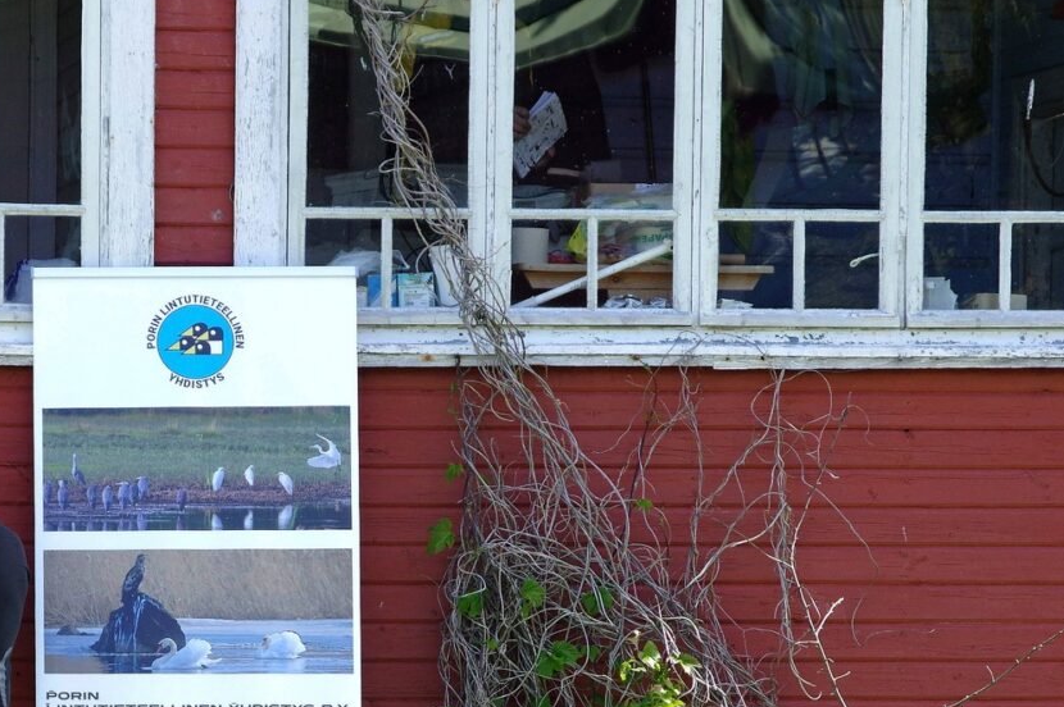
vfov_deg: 6.3
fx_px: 6379
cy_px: 552
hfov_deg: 9.5
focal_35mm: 216
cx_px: 191
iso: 800
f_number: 8
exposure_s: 1/400
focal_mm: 75
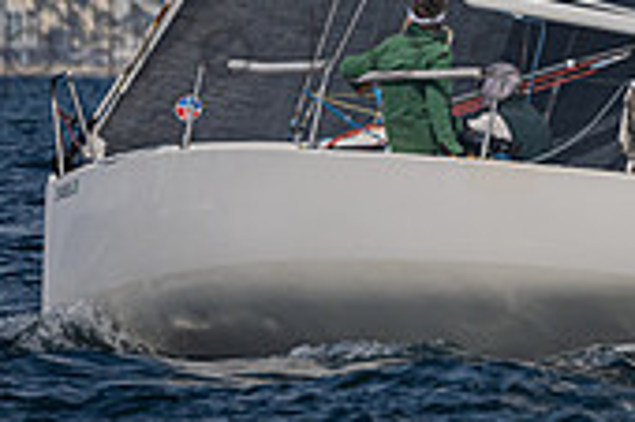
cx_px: 833
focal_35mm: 1226
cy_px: -233
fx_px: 21604
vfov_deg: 1.1
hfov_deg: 1.7
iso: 320
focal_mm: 340
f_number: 6.3
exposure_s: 1/4000
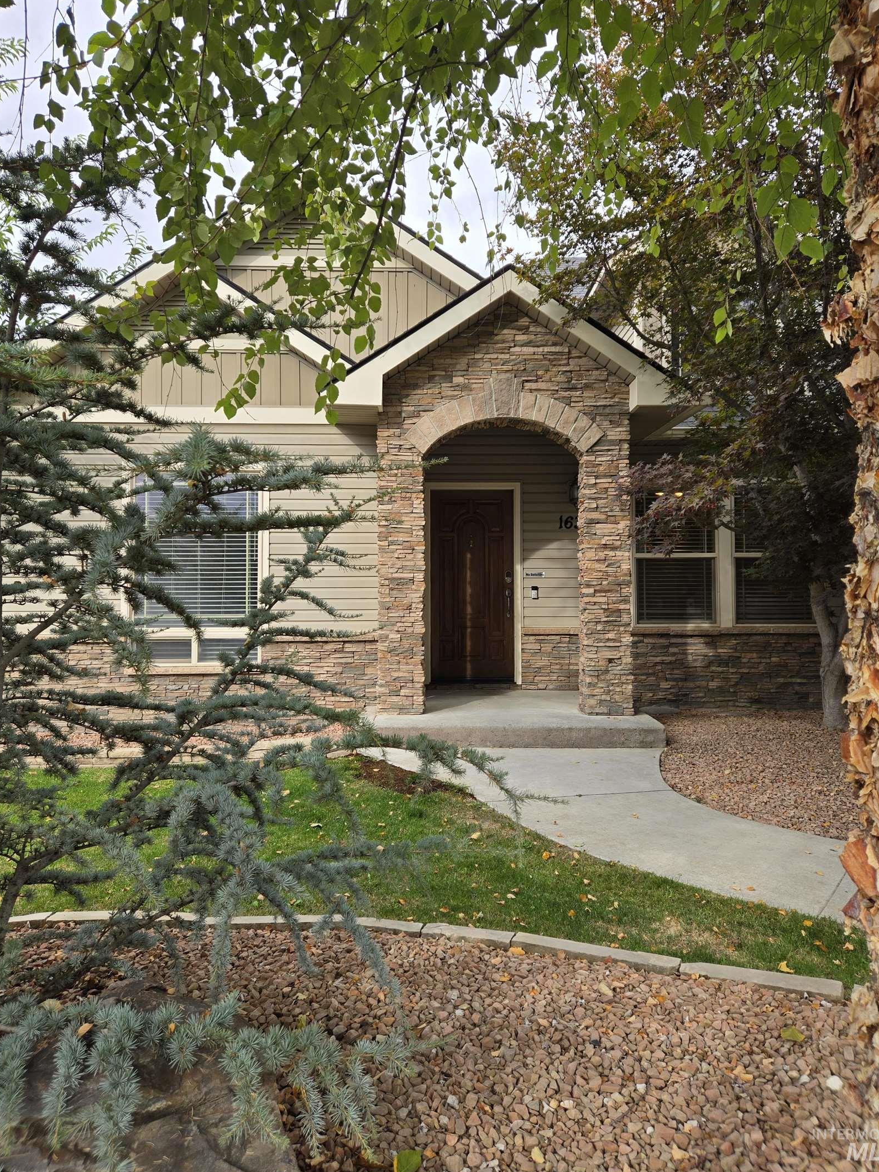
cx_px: 462
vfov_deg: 69.3
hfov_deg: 54.9
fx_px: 846
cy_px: 555
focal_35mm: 25
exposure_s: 1/476
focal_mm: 5.4
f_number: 1.8
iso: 25
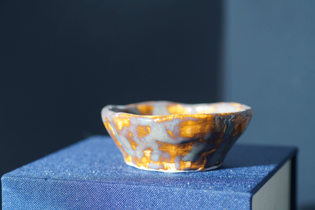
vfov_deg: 13.0
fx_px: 919
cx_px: 158
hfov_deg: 19.5
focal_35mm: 105
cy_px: 105
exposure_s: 1/80
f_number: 4
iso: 640
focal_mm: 70
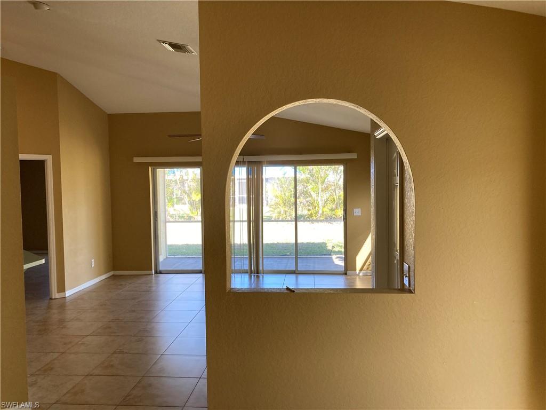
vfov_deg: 49.7
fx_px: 442
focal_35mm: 28
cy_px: 205
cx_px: 273
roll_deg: +0.4
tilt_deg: -1.8
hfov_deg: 63.4
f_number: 1.8
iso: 80
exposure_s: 1/120
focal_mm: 3.99
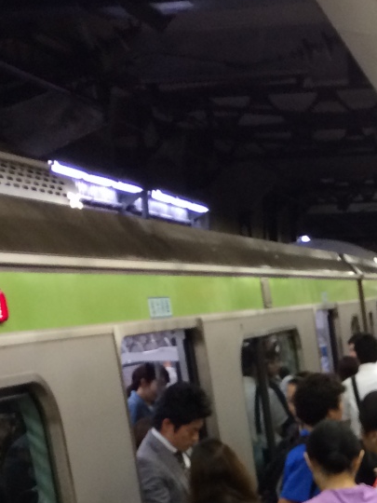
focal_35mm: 86
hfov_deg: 16.5
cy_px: 580
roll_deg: +5.1
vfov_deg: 21.4
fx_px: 1249
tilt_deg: -13.3
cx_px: 453
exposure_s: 1/30
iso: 64
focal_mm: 4.15
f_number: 2.2
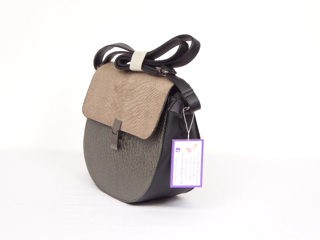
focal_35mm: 117
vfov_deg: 12.7
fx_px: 1082
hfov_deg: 16.8
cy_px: 120
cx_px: 160
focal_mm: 19
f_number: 5.1
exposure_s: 1/20
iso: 400
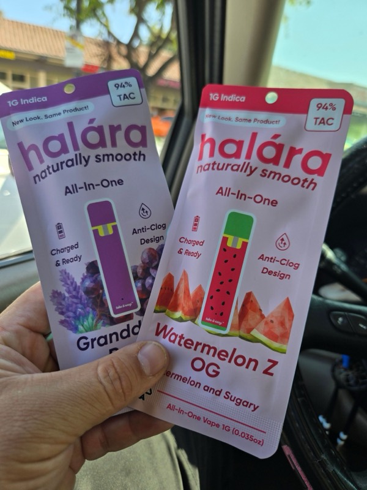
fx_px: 325
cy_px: 245
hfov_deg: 58.9
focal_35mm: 23
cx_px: 184
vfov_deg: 73.9
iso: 25
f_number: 1.8
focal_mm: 5.4
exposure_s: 1/562
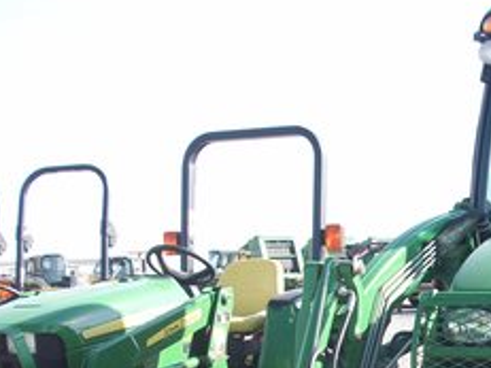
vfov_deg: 17.8
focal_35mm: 80
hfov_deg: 23.3
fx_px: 1134
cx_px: 500
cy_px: 402
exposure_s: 1/314
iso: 64
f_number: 2.8
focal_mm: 5.7
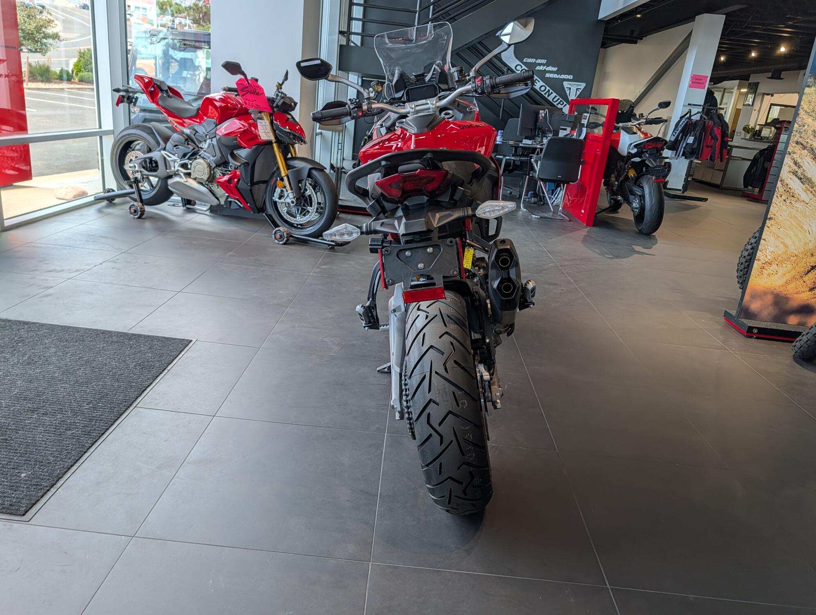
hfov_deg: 71.5
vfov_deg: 56.9
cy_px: 308
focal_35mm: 24
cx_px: 408
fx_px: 567
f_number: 1.68
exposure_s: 1/113
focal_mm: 6.9
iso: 26
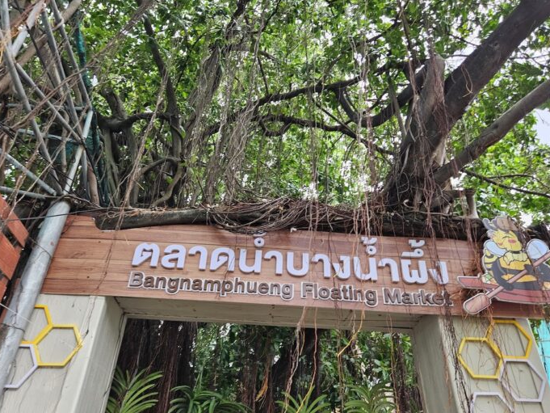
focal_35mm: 27
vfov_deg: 51.3
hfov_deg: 65.3
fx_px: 429
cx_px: 267
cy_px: 229
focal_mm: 5.4
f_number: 1.8
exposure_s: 1/180
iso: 32
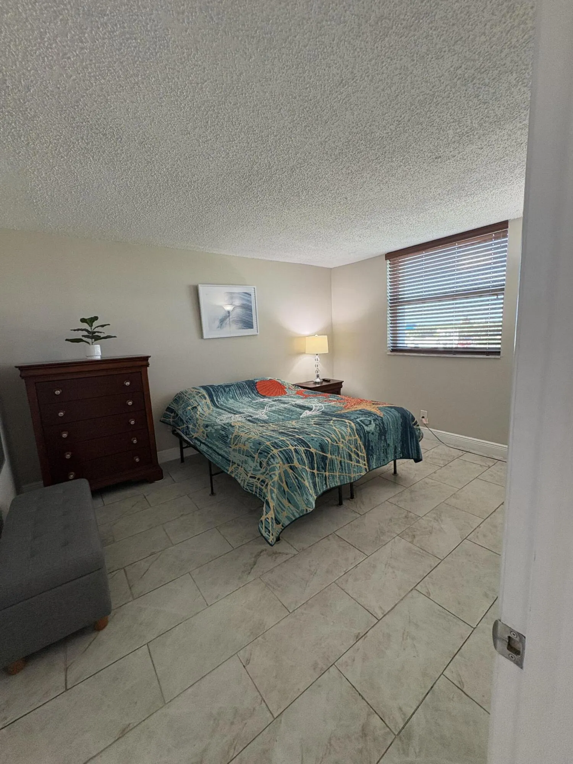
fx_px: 309
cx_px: 286
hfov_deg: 85.7
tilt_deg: -8.3
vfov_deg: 102.1
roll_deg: +2.4
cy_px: 382
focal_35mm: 14
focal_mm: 2.22
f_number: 2.2
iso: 250
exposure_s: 1/120
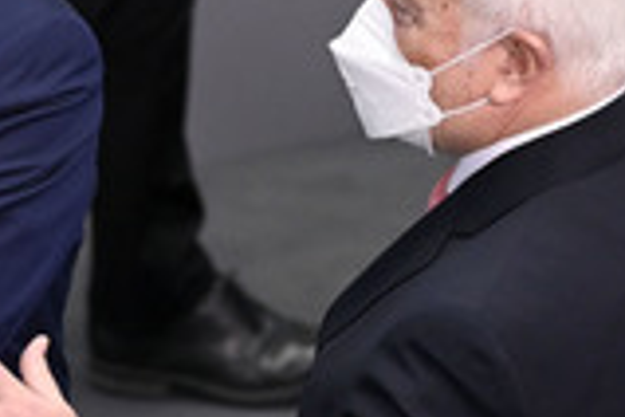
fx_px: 9843
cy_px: 94
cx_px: -69
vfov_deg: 2.4
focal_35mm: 567
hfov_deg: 3.6
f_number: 5.6
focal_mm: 200
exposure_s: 1/500
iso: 8000
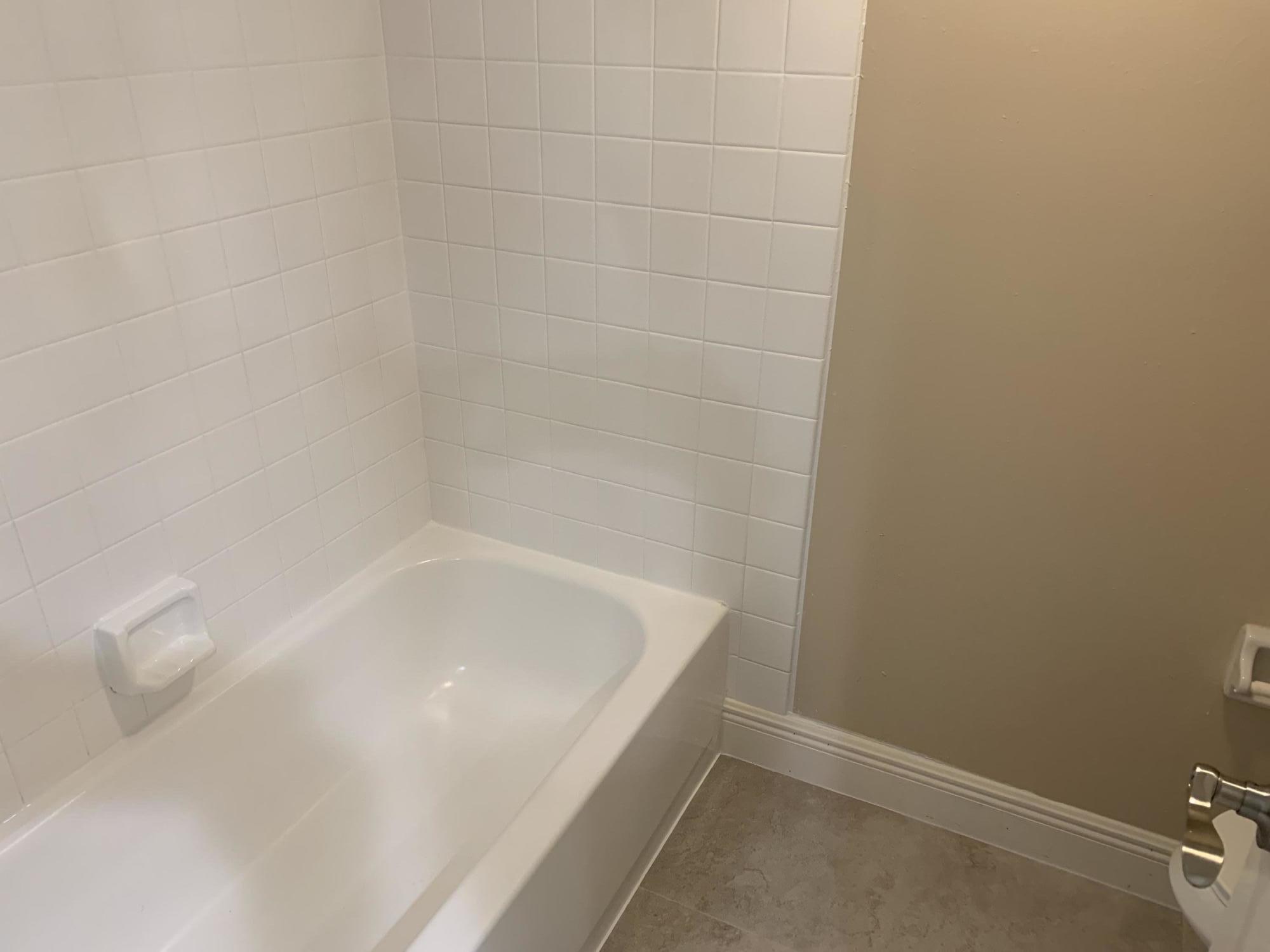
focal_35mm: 26
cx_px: 635
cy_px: 476
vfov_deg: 53.1
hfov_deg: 67.3
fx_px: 954
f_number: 1.8
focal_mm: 4.25
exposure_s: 1/60
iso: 160
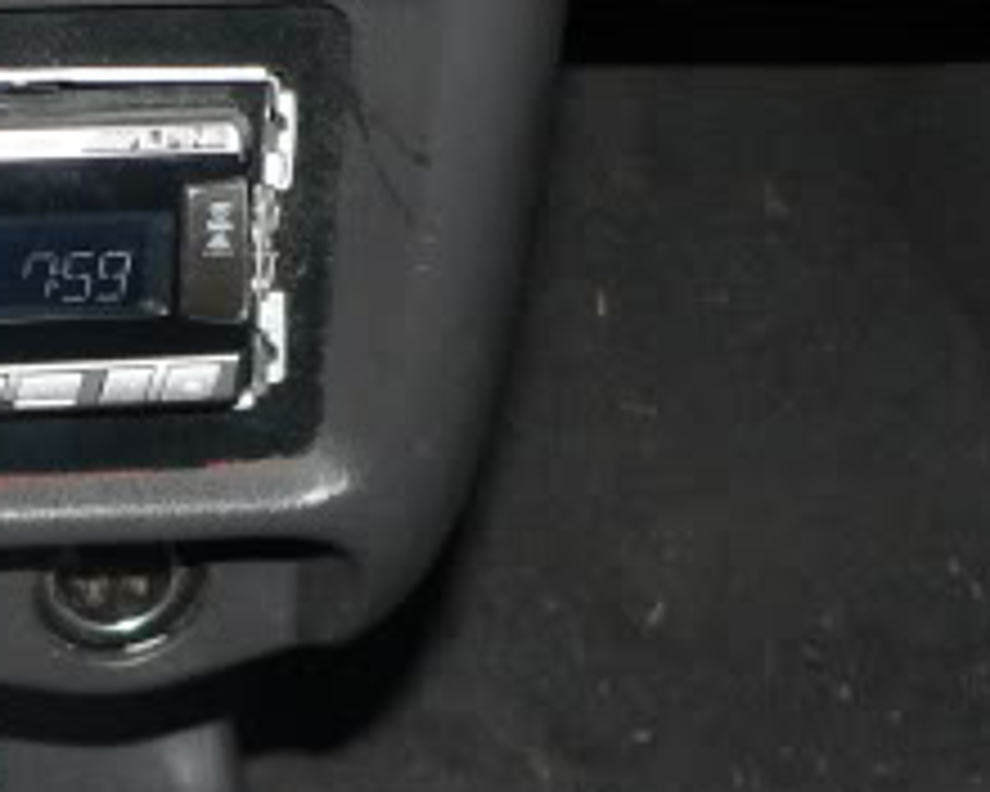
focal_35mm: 102
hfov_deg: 17.9
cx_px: -207
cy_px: 315
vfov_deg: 15.1
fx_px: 2989
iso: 100
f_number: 2.8
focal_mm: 6
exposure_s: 1/60
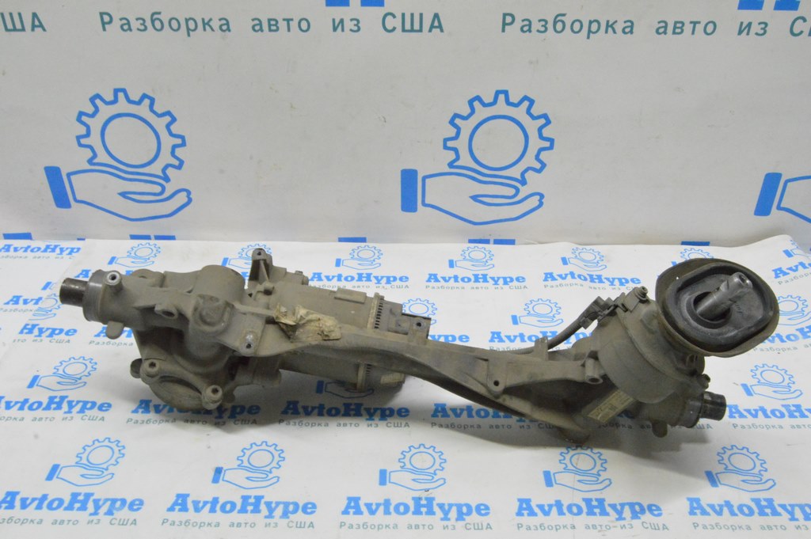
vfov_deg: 39.9
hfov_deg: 57.3
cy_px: 270
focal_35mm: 33
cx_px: 406
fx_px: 743
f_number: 20
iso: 6400
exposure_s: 1/20
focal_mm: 22
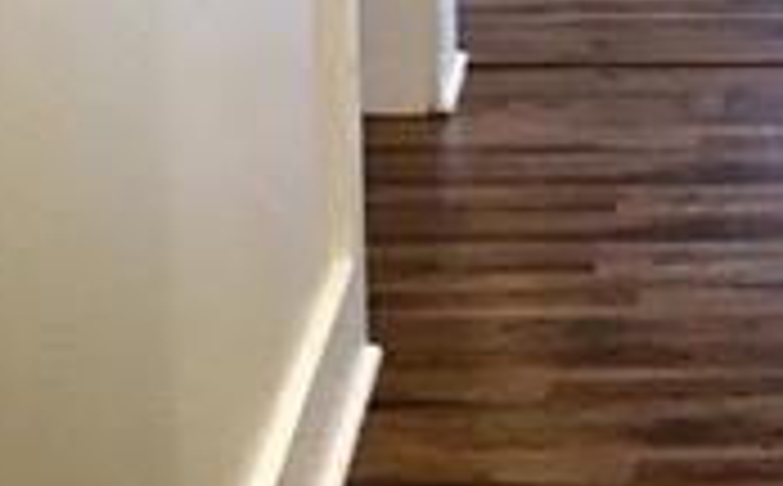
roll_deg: +0.7
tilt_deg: -5.1
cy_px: -616
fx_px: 2897
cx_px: 688
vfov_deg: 8.8
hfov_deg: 15.2
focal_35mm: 136
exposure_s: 1/33
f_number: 2.2
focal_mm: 4.15
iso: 32
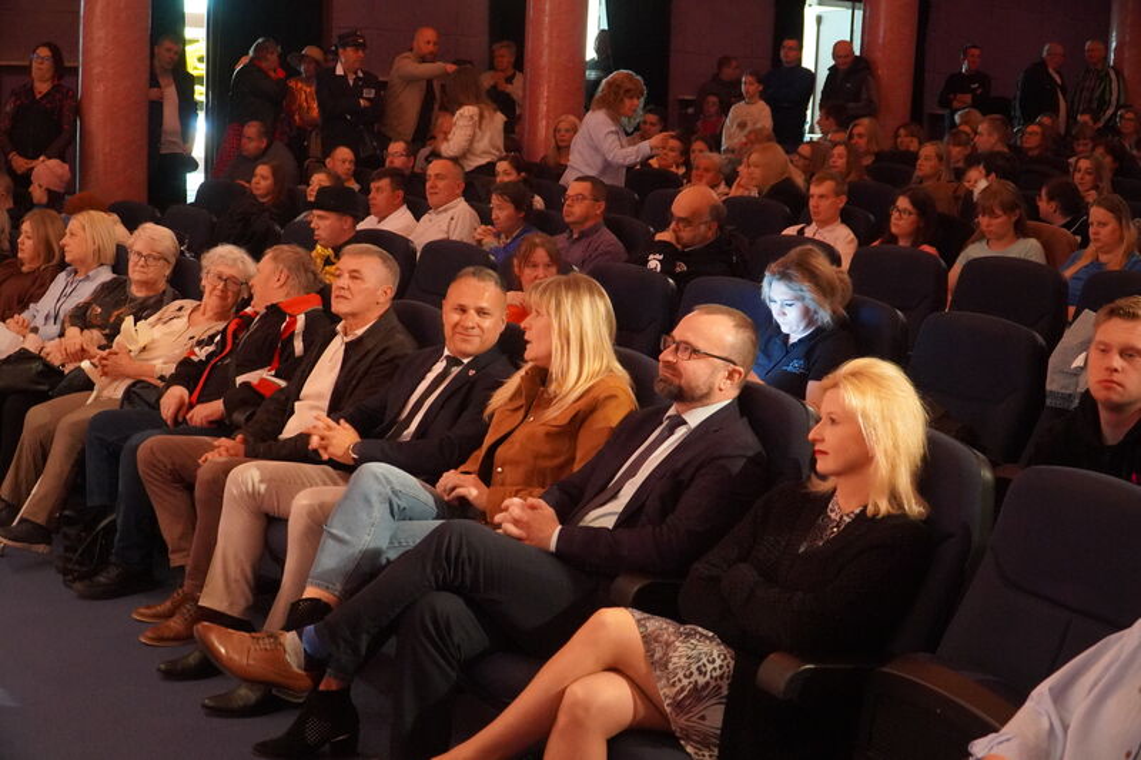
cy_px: 380
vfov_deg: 30.8
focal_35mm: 44
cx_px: 570
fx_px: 1378
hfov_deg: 45.0
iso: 6400
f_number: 4
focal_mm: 29
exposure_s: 1/20
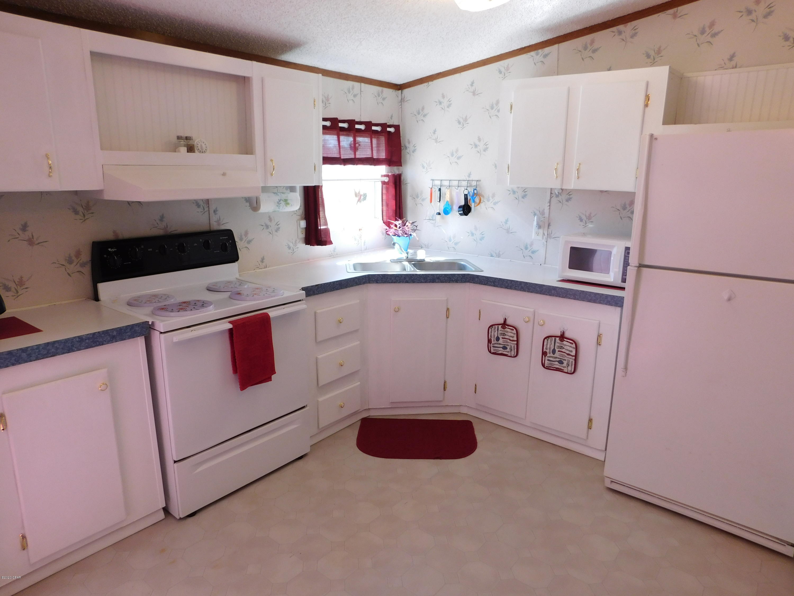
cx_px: 397
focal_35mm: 23
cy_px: 298
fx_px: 528
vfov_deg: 58.9
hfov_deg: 73.9
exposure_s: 1/60
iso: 125
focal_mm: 4
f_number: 3
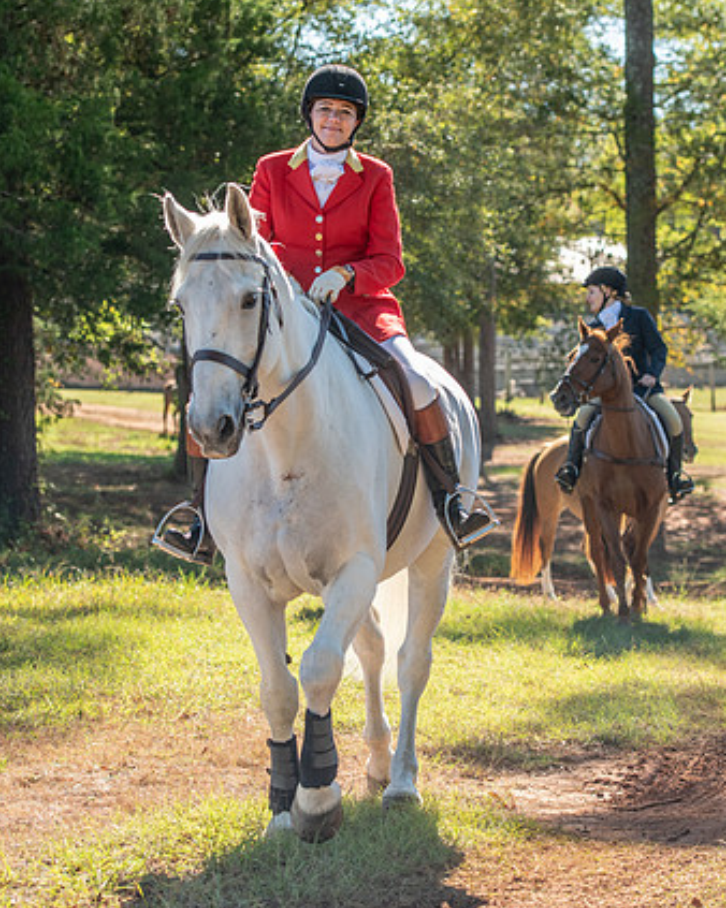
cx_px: 448
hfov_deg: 12.6
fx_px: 3279
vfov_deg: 15.8
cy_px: 417
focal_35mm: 122
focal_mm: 75
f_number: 4
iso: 200
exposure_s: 1/320
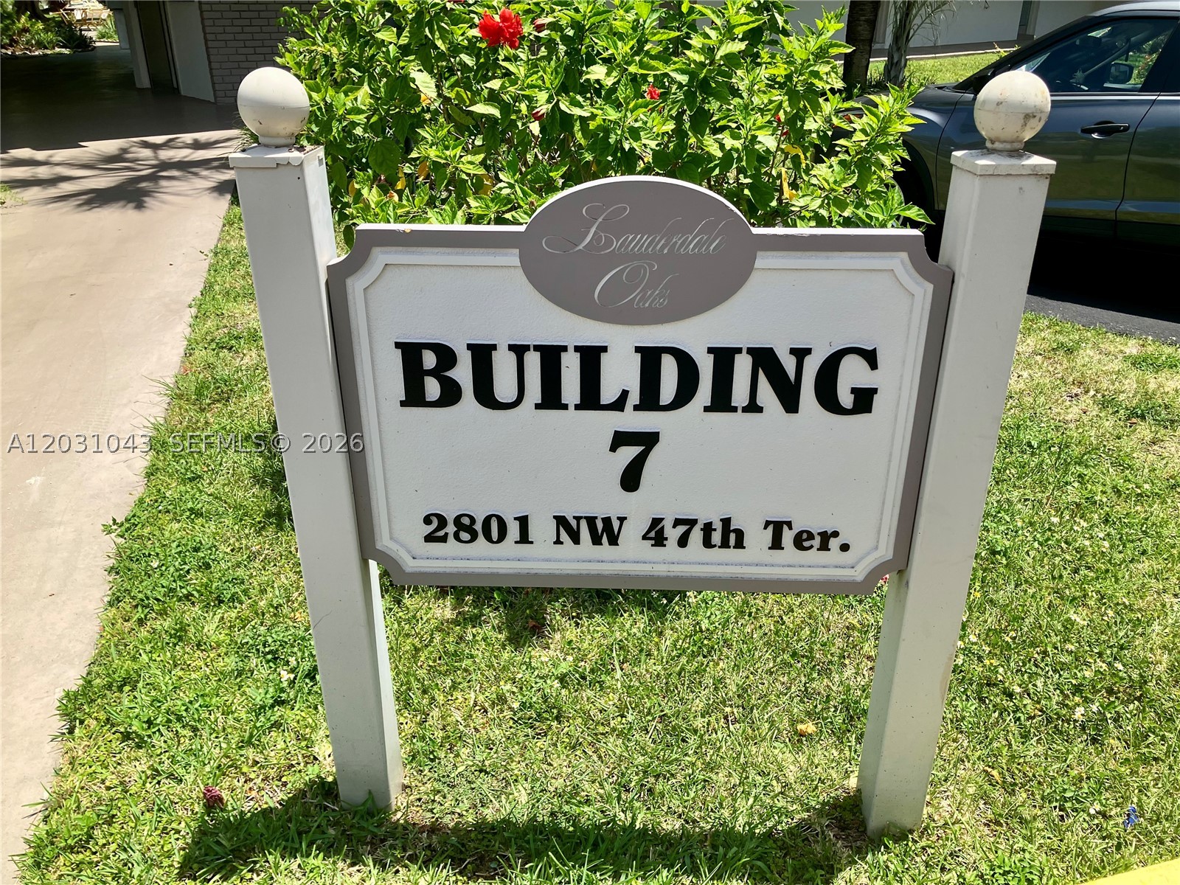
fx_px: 954
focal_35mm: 28
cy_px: 442
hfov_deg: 63.4
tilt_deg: -23.8
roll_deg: +0.3
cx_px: 590
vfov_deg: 49.7
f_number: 1.8
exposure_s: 1/1389
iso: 32
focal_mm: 3.99
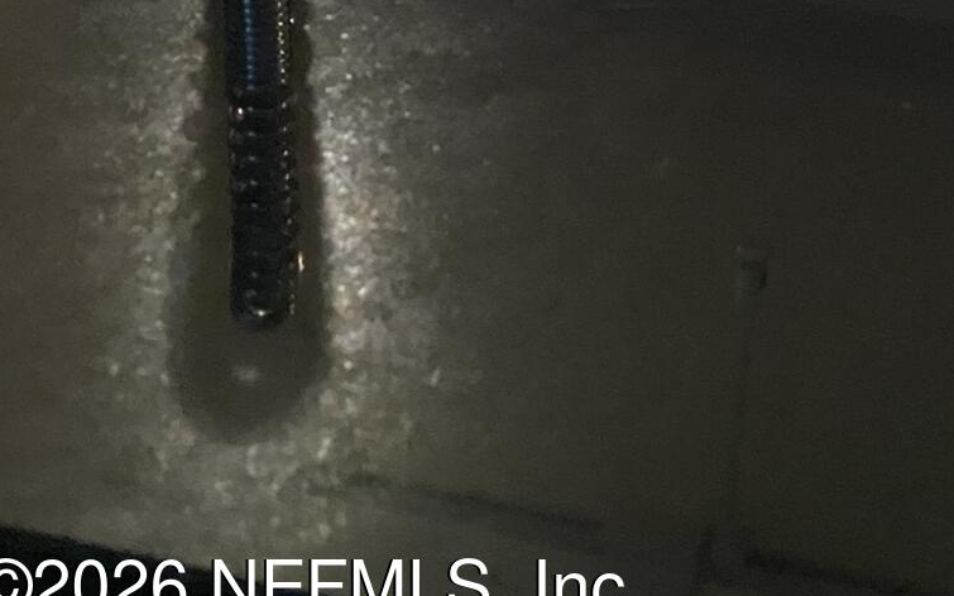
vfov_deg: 14.9
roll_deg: -0.5
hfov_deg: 26.9
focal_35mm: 73
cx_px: 920
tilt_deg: -9.2
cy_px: -561
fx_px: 1898
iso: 1000
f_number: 1.8
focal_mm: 4.25
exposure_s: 1/30
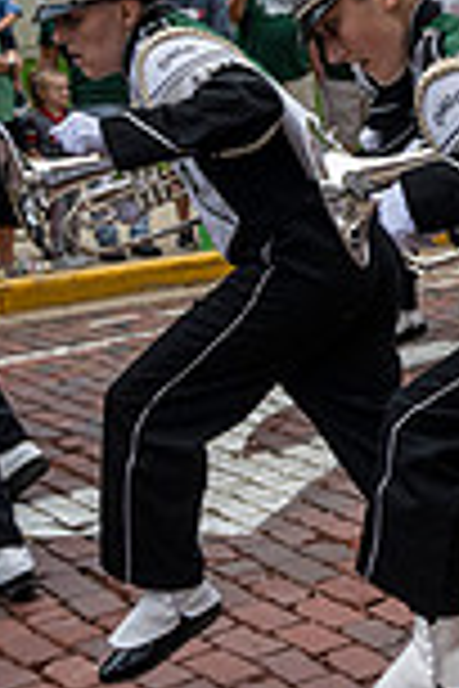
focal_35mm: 91
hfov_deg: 12.5
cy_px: 223
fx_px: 1740
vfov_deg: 22.3
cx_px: 1030
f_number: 4
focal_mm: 24
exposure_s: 1/1600
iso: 500
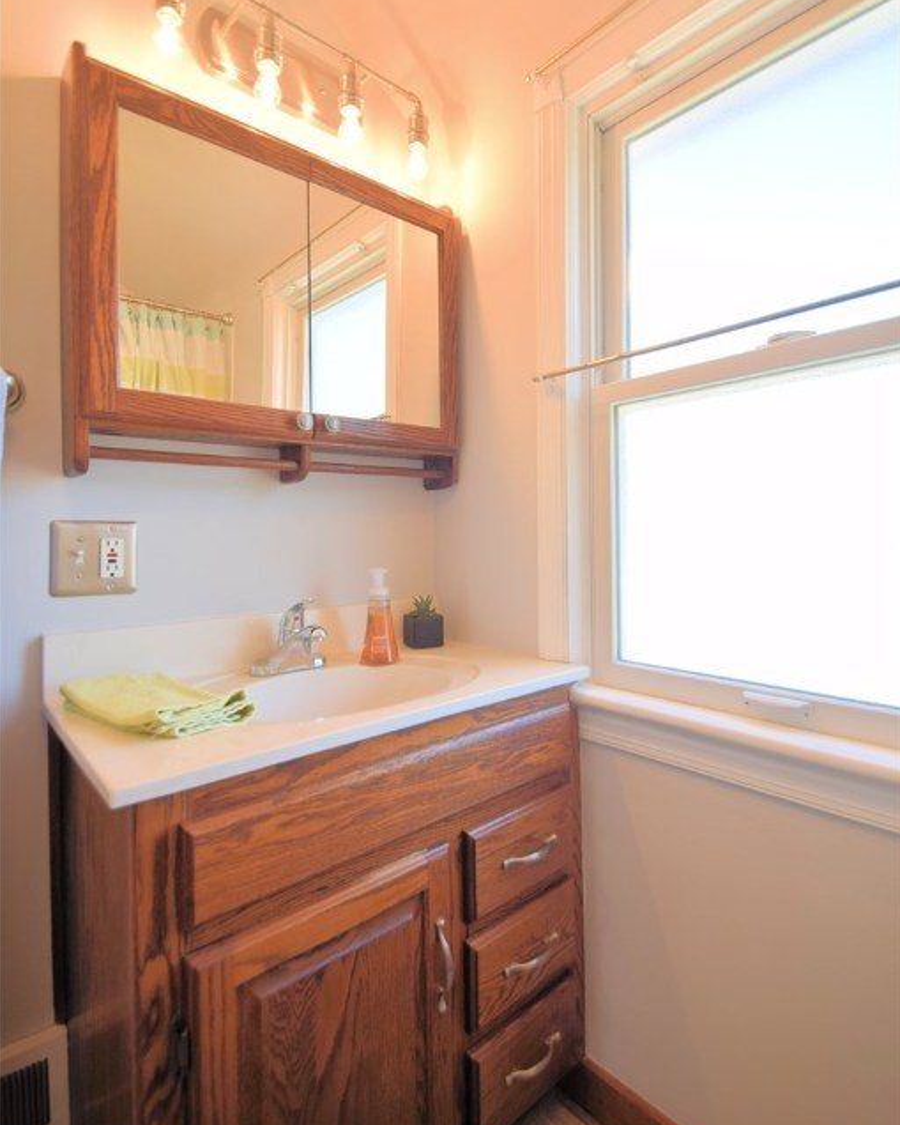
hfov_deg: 77.0
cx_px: 451
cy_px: 522
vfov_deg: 89.5
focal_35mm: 17
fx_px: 566
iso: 100
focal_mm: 10
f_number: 3.5
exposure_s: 1/30
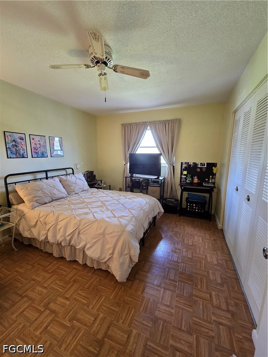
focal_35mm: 13
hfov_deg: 89.9
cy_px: 178
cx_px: 134
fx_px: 134
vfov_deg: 106.2
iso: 500
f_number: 2.2
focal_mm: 2.2
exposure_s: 1/60
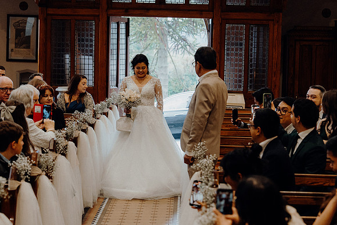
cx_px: 168
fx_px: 983
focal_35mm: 105
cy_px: 112
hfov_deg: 19.5
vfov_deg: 13.0
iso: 1600
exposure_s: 1/160
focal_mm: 70
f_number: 3.5
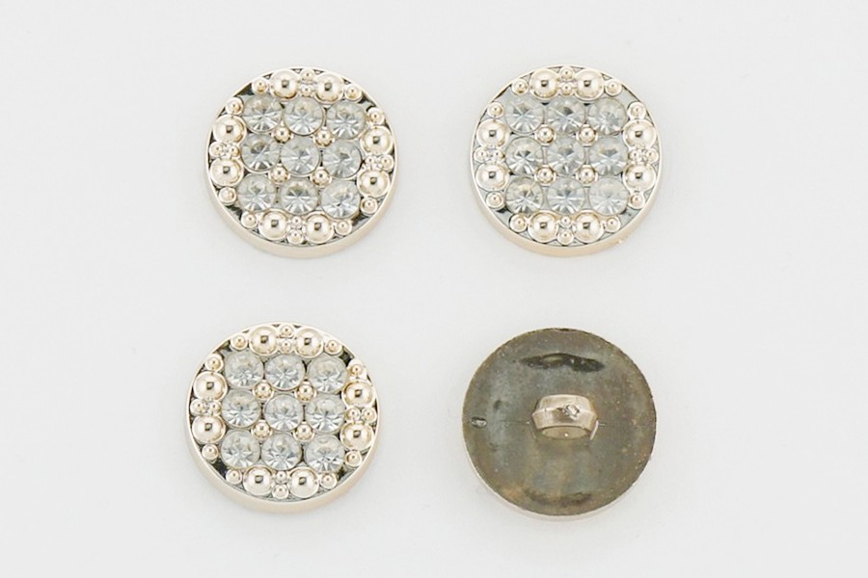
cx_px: 434
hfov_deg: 25.1
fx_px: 1953
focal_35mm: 81
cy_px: 289
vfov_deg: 16.9
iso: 200
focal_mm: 54
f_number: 9
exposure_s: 1/250
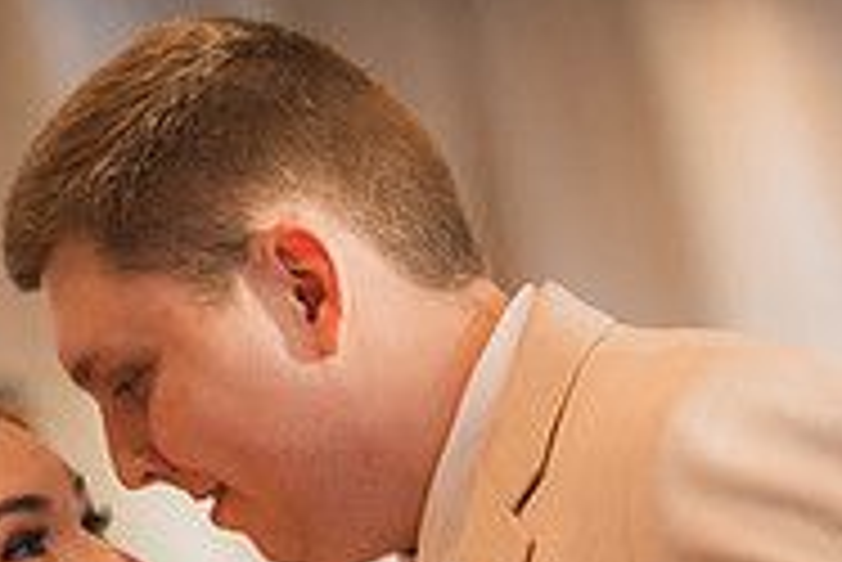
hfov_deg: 13.2
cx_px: 572
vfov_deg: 8.7
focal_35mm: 155
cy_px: 785
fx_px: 3628
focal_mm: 50
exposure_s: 1/1250
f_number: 1.4
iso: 1250
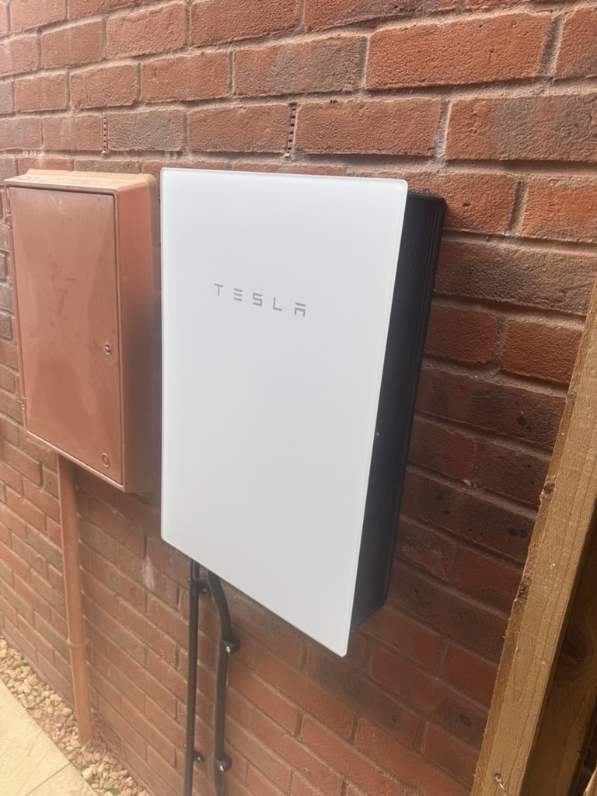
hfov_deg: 56.8
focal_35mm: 24
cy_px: 398
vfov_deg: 71.6
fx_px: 552
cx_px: 298
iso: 80
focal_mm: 6.76
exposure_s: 1/280
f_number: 1.78
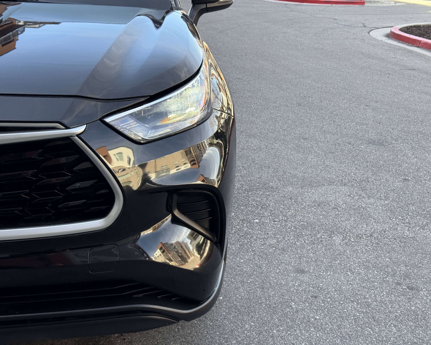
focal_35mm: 51
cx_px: 229
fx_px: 651
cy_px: 171
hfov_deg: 36.6
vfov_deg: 29.7
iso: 64
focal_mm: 6.76
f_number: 1.78
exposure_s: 1/245
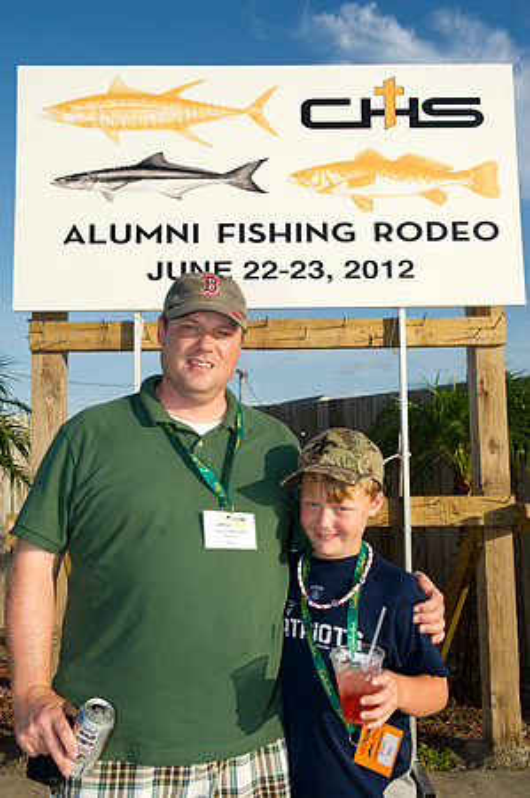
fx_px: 753
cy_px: 399
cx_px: 265
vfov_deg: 55.8
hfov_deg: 38.8
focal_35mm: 34
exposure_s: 1/250
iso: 200
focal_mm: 34
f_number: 8
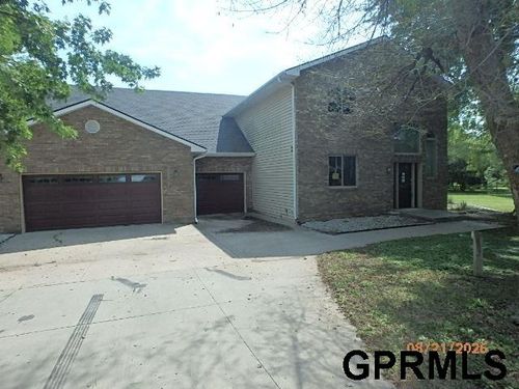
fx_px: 315
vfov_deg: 63.4
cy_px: 194
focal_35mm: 21
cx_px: 260
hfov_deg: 79.0
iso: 125
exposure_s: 1/800
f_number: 3.5
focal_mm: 3.7
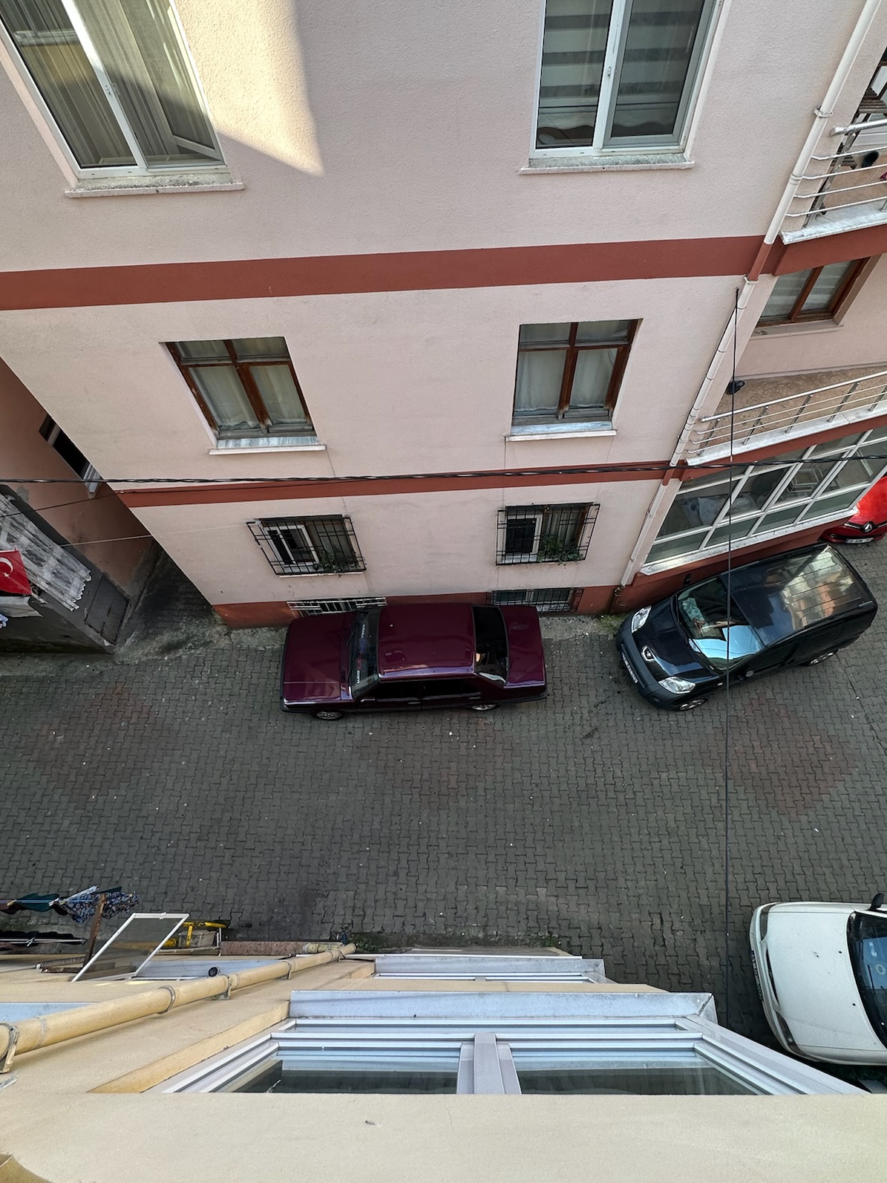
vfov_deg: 87.6
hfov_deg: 71.6
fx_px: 615
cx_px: 465
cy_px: 553
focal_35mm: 18
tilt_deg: -58.7
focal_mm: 2.22
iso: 40
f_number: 2.2
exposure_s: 1/164
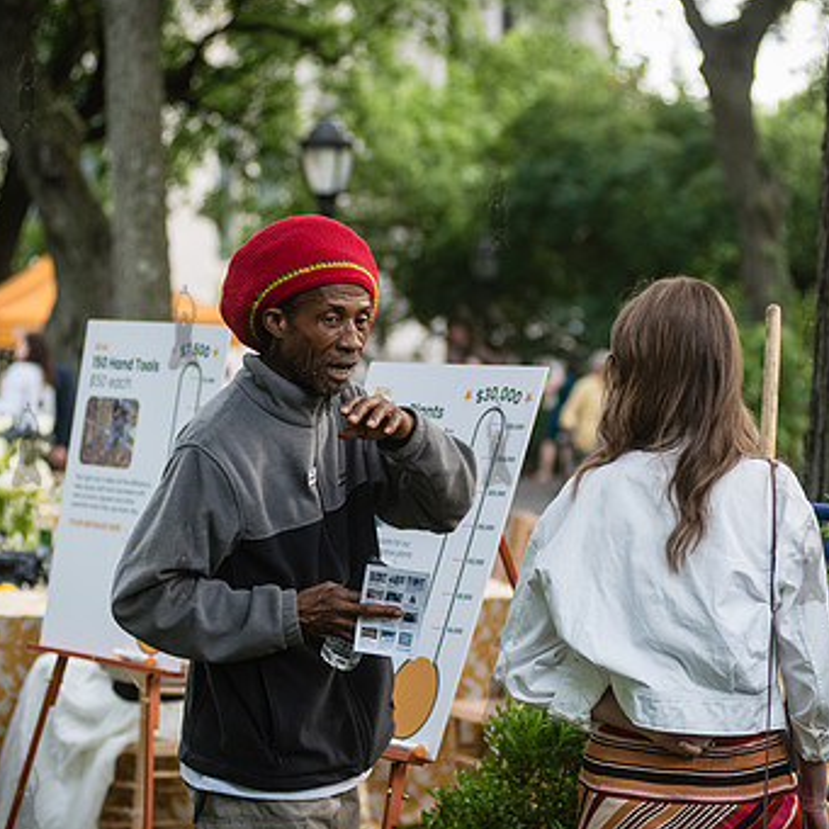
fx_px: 3143
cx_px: 496
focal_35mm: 116
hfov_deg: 15.0
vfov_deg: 15.0
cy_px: 444
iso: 1000
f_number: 3.2
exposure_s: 1/640
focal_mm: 80
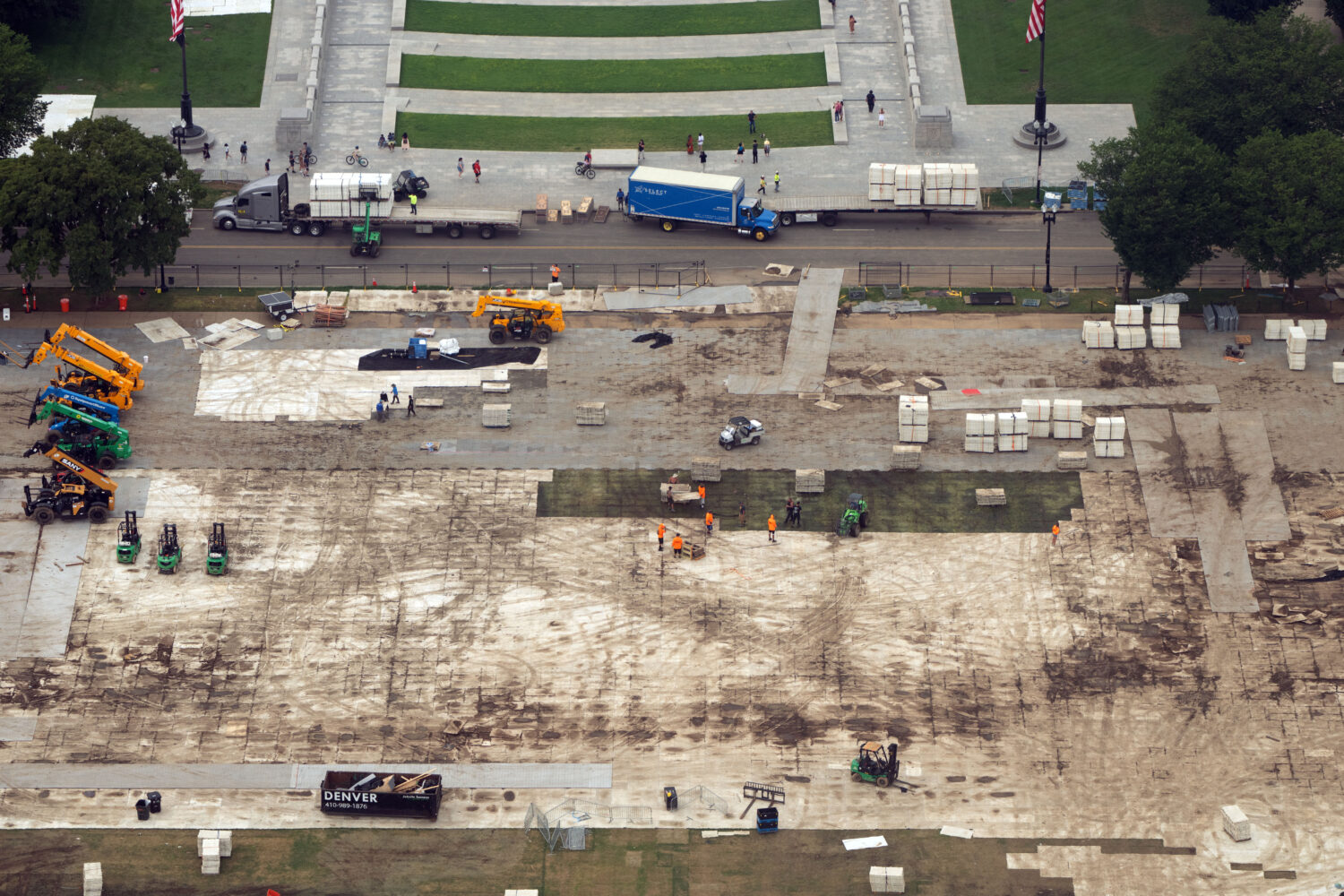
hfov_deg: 14.1
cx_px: 672
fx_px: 5450
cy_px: 448
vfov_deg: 9.4
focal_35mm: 146
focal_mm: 146
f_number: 5.6
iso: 200
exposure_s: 1/640
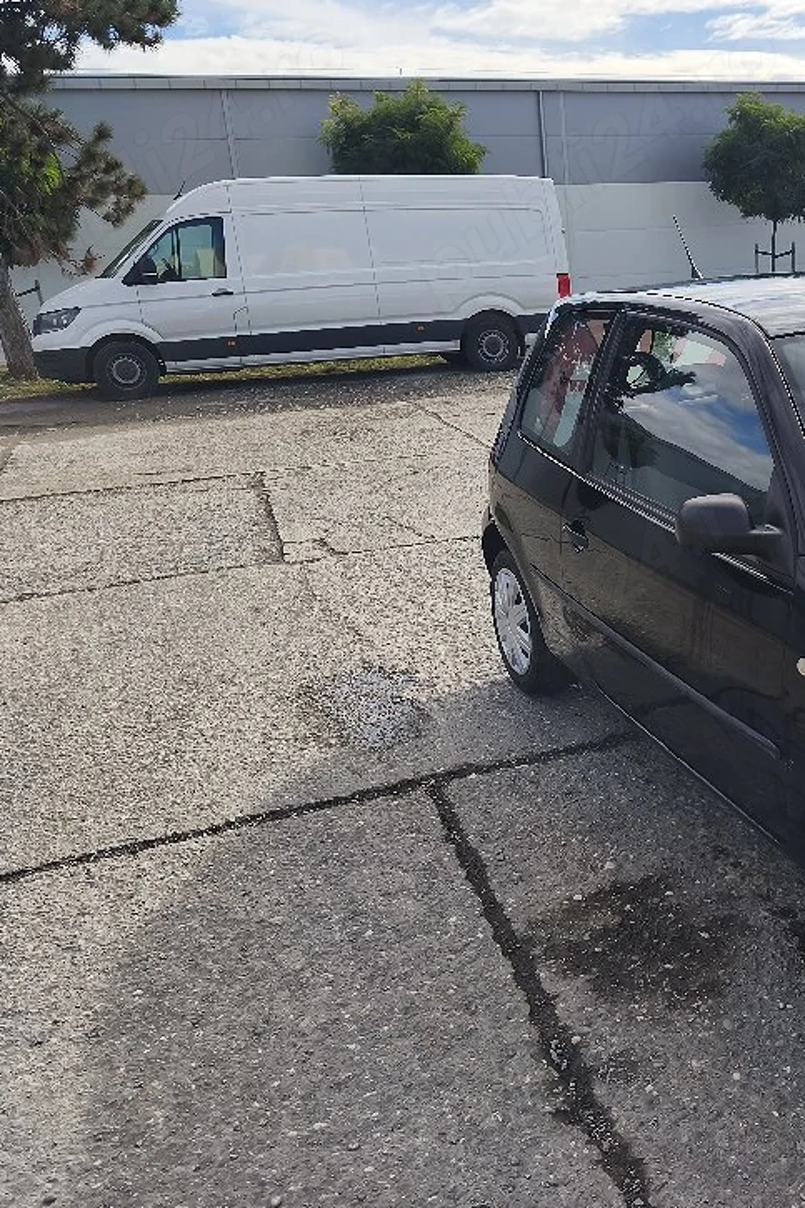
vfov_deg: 57.2
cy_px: 611
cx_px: 707
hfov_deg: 37.6
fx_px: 1107
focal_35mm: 33
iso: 50
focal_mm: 6.18
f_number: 1.65
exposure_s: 1/1667
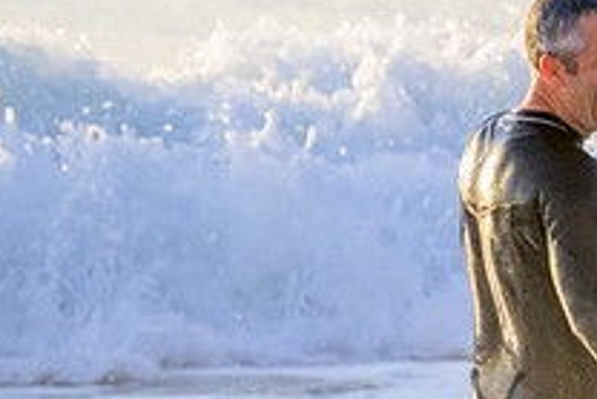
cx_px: 766
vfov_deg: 0.6
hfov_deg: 0.9
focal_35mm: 2231
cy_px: 389
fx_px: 37022
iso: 3200
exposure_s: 1/1600
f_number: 11
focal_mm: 800
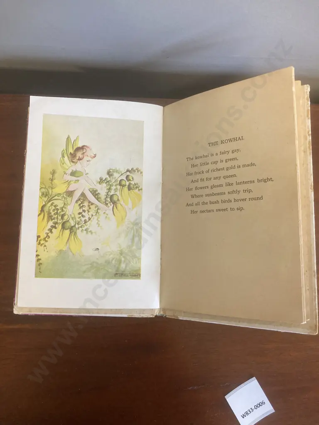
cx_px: 160
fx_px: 344
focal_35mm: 28
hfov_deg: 49.7
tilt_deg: -80.6
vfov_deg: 63.4
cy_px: 212
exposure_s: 1/60
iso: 200
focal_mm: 3.99
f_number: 1.8
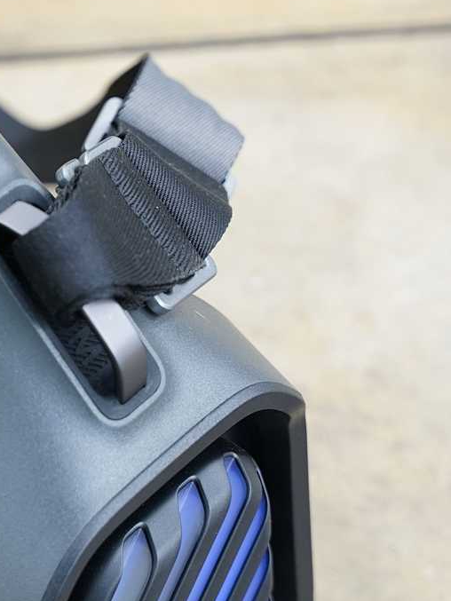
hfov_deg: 9.9
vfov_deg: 13.7
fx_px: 2501
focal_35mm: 144
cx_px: -287
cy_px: 279
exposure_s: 1/60
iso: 320
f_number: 3.5
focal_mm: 50.7
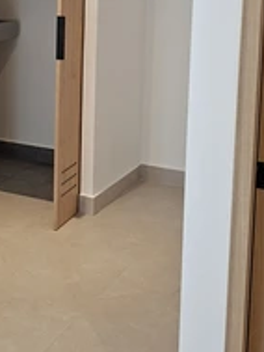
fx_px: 741
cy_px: 32
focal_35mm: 73
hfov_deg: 18.9
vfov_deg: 25.8
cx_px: -69
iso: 250
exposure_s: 1/60
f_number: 1.8
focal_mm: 5.54
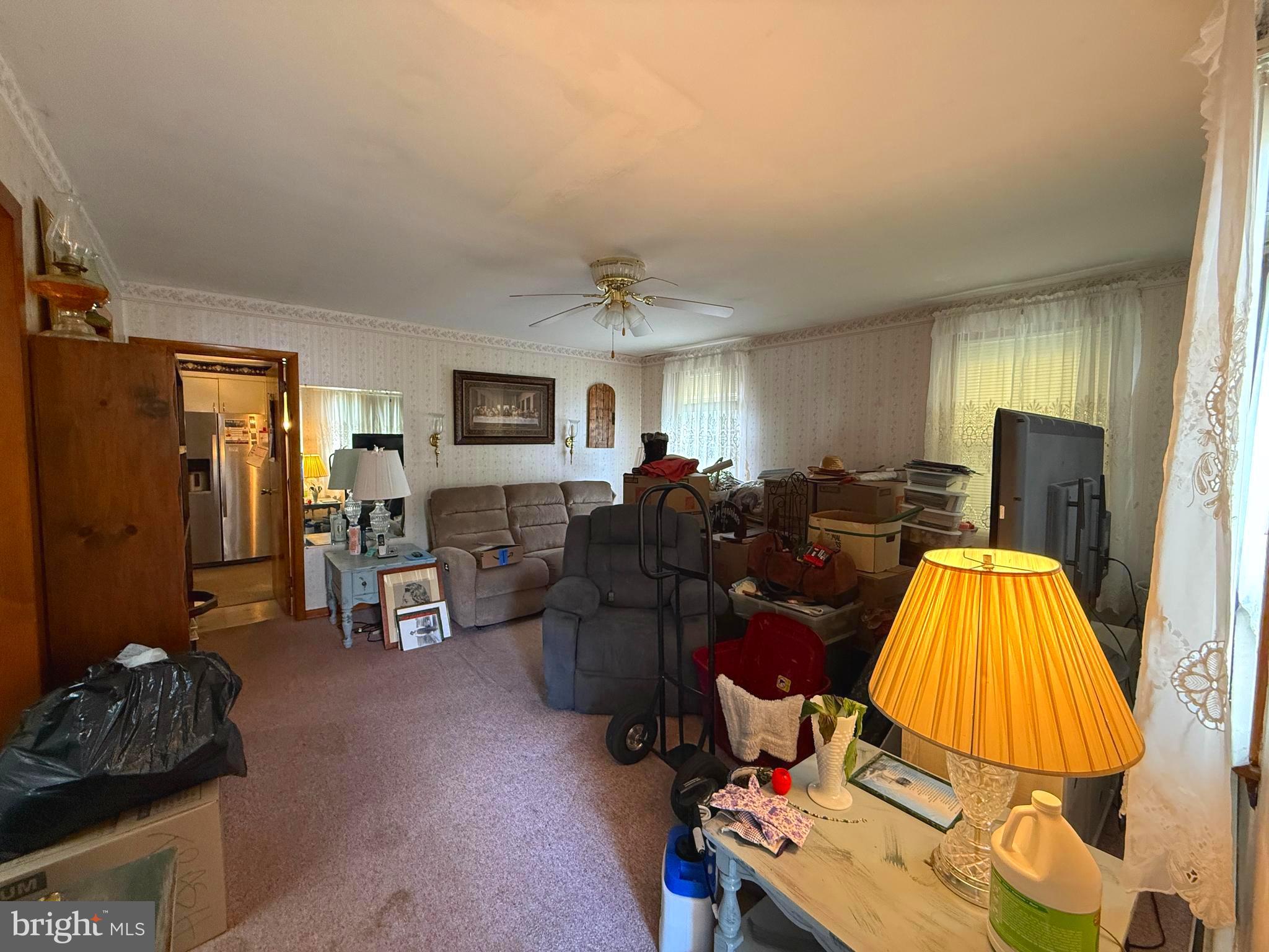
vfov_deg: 85.7
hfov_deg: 102.1
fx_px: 513
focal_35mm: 14
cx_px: 634
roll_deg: -0.5
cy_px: 476
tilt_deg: -2.8
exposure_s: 1/60
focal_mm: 2.22
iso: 400
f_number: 2.2
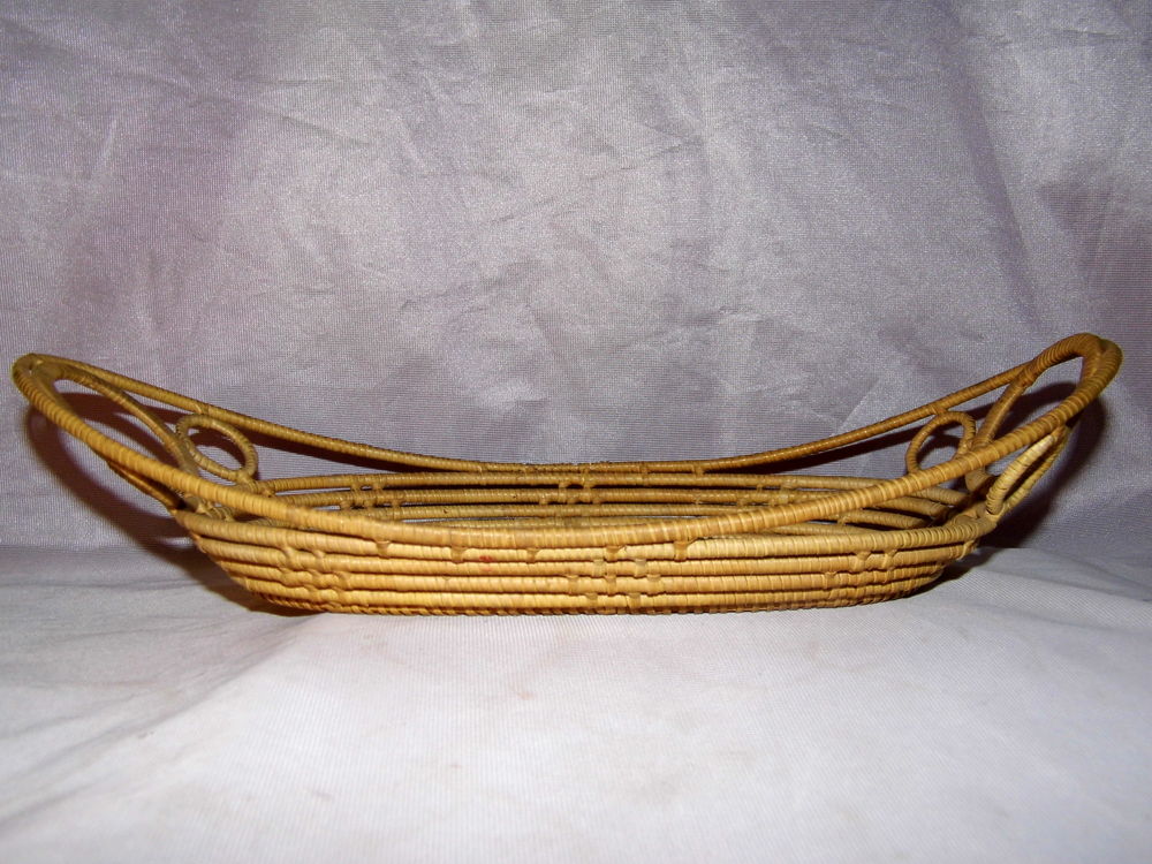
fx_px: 1131
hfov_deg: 54.0
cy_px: 432
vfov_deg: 41.8
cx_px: 576
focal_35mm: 34
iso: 100
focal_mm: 6.1
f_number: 9.6
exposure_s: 1/60
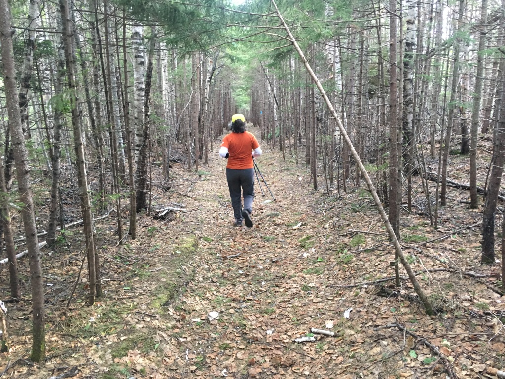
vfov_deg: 48.2
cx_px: 252
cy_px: 190
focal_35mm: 29
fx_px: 423
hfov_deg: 61.7
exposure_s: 1/30
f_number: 2.2
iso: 160
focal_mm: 4.15
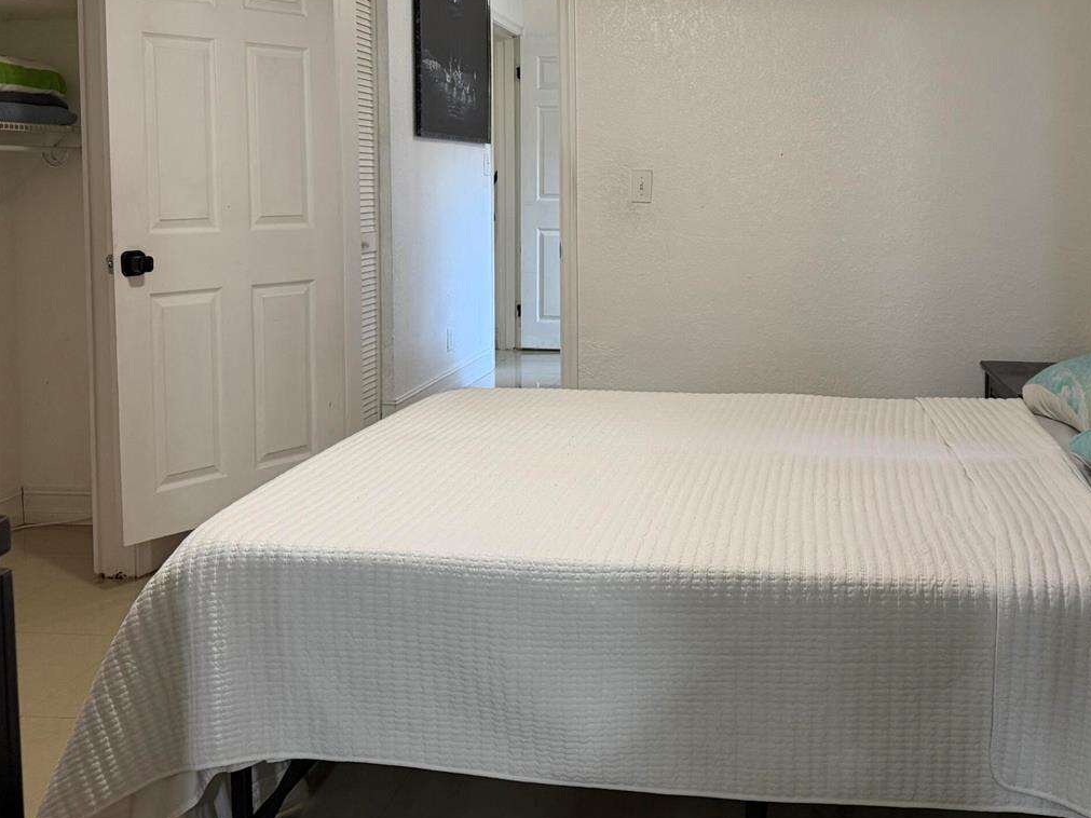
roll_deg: +0.3
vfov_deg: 37.1
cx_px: 671
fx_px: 1198
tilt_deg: -2.7
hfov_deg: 48.6
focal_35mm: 38
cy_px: 237
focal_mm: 6.76
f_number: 1.78
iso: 320
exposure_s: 1/60
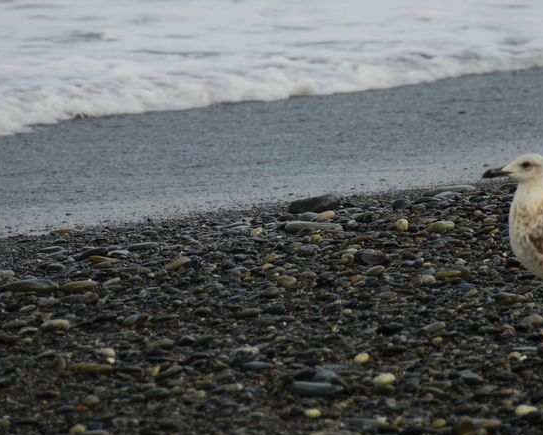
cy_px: 173
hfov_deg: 4.1
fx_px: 7509
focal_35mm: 467
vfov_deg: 3.3
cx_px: 343
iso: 100
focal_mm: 200
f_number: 5.6
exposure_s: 1/40
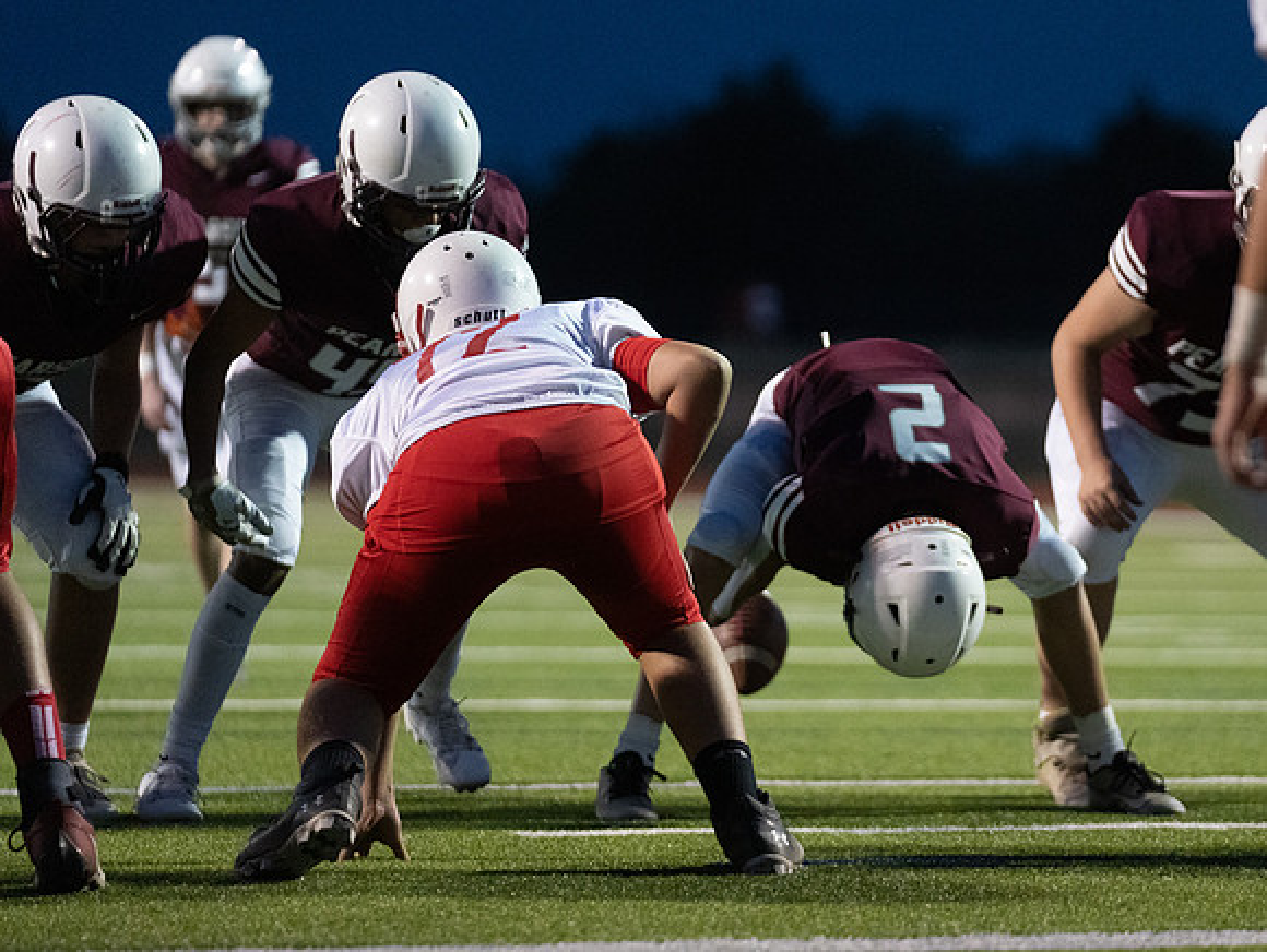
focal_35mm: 227
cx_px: 837
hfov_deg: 8.7
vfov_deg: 6.5
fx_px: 8329
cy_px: 554
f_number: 2.8
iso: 8000
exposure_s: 1/1000
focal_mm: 173
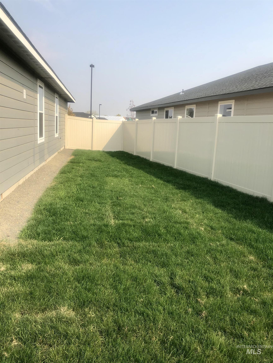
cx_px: 136
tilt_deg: -10.3
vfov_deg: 63.4
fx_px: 294
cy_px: 182
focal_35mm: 28
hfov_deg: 49.7
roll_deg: -1.5
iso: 20
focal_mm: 4
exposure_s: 1/1389
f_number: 1.8
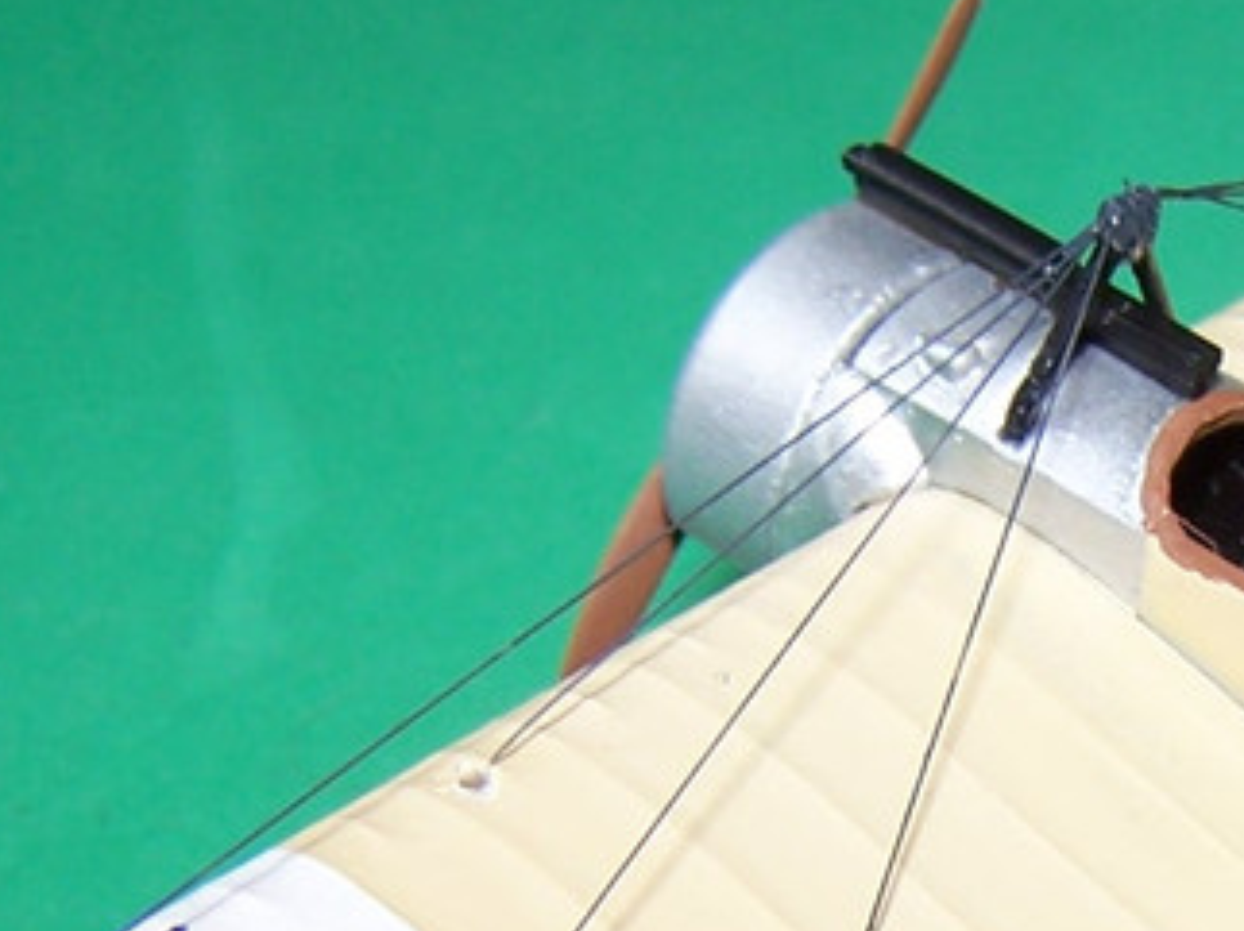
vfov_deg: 11.5
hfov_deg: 15.2
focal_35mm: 126
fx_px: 4525
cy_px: 1194
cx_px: 1451
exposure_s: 1/60
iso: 80
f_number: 2.8
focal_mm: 6.3
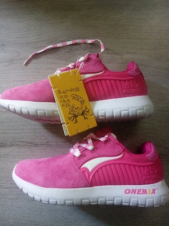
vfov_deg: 67.3
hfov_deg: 53.1
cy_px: 113
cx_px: 84
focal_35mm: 26
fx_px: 169
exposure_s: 1/25
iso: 531
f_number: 1.8
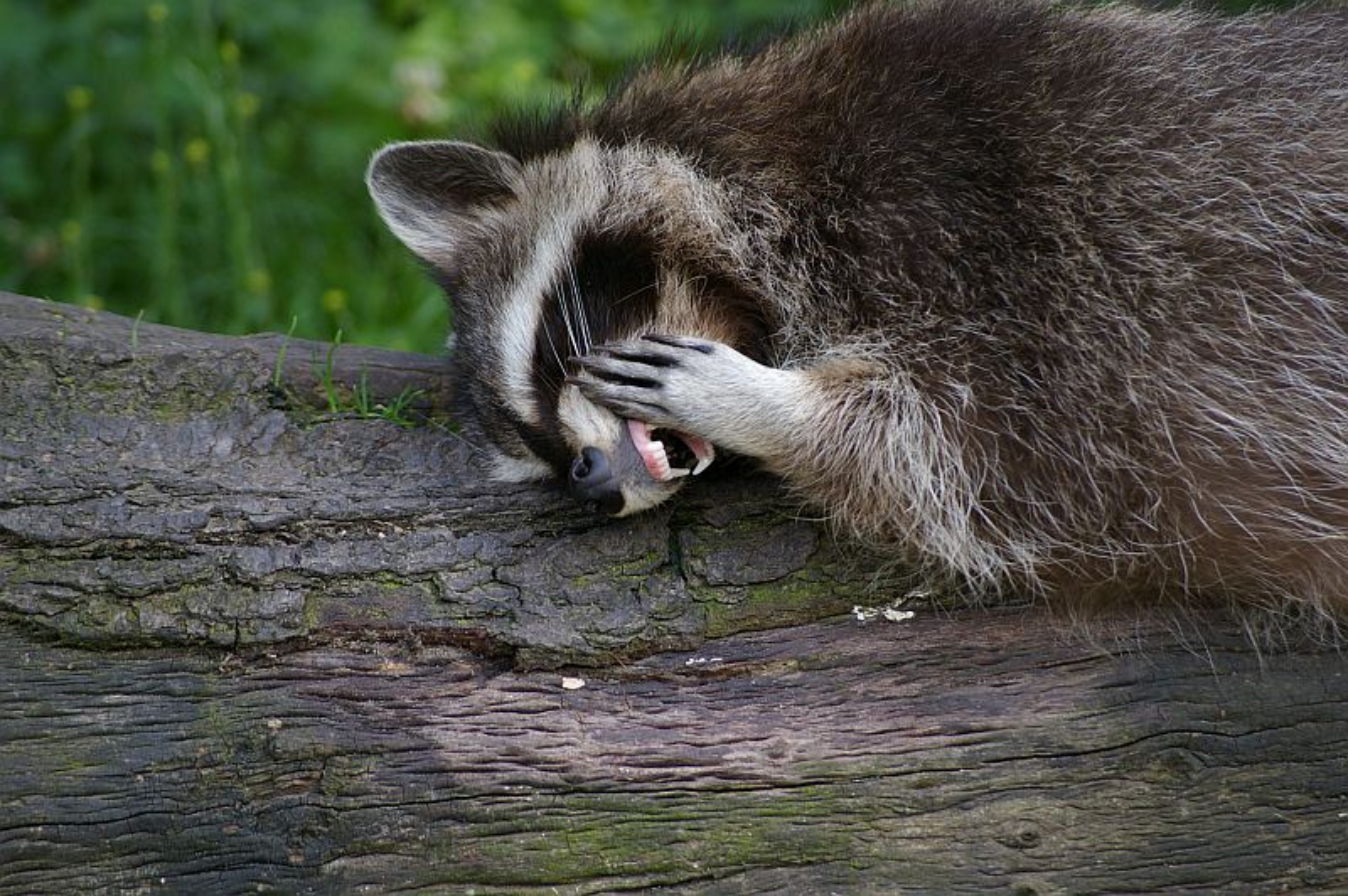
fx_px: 11224
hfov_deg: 6.9
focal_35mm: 300
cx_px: 674
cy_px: 448
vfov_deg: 4.6
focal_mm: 200
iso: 200
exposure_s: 1/125
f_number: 5.6
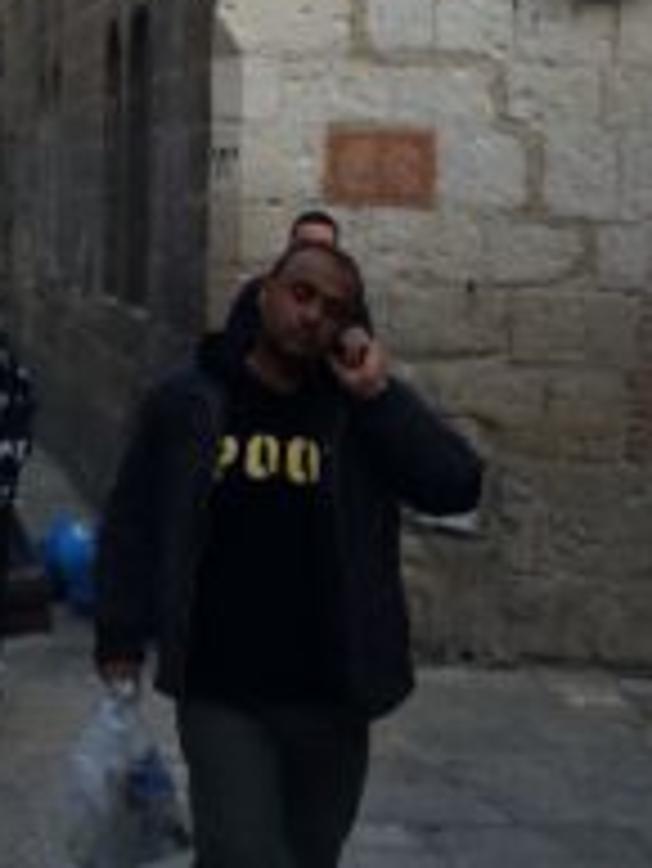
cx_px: -207
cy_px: 124
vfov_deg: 23.1
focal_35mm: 83
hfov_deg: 16.7
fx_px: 2082
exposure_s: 1/120
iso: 40
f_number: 2.2
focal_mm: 4.12
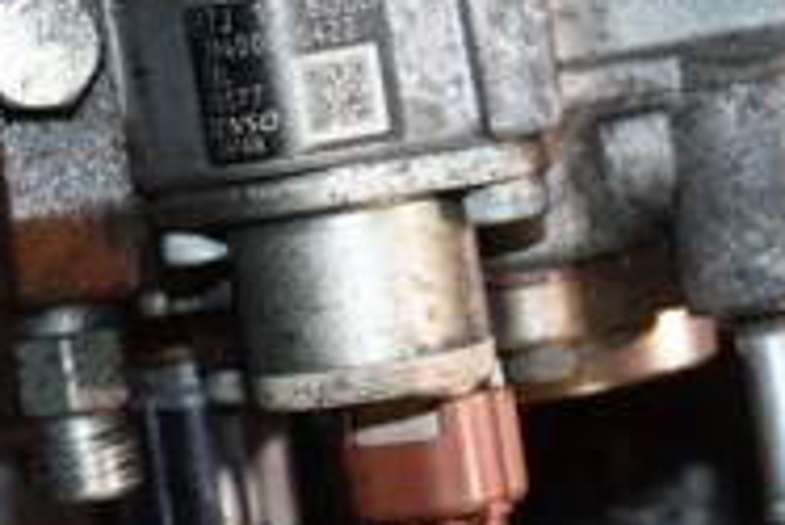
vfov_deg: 8.2
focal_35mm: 169
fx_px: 3679
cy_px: 248
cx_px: -59
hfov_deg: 12.0
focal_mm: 35
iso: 1600
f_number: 5.6
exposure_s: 1/60
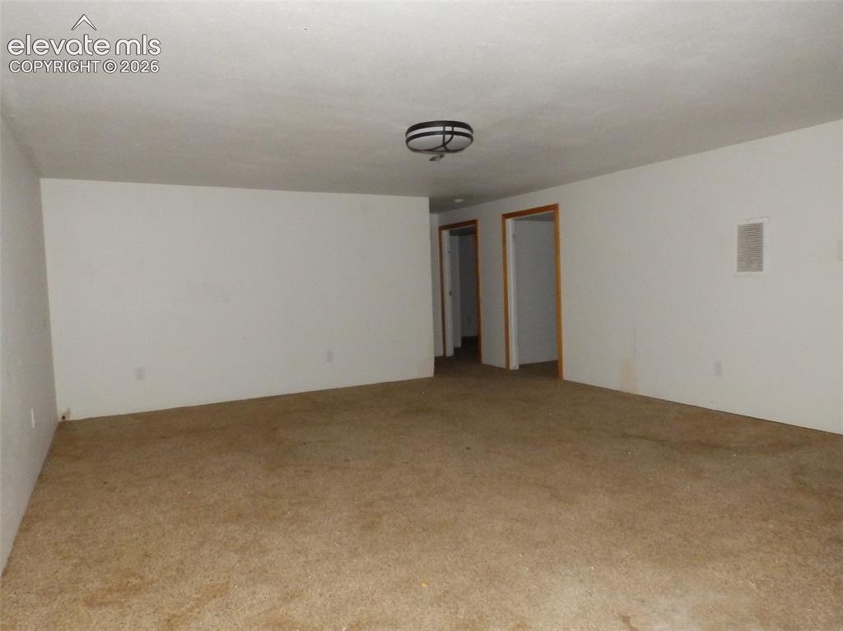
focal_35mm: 22
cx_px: 422
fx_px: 536
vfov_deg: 61.0
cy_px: 316
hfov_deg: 76.4
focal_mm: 4
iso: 800
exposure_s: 1/30
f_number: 8.6
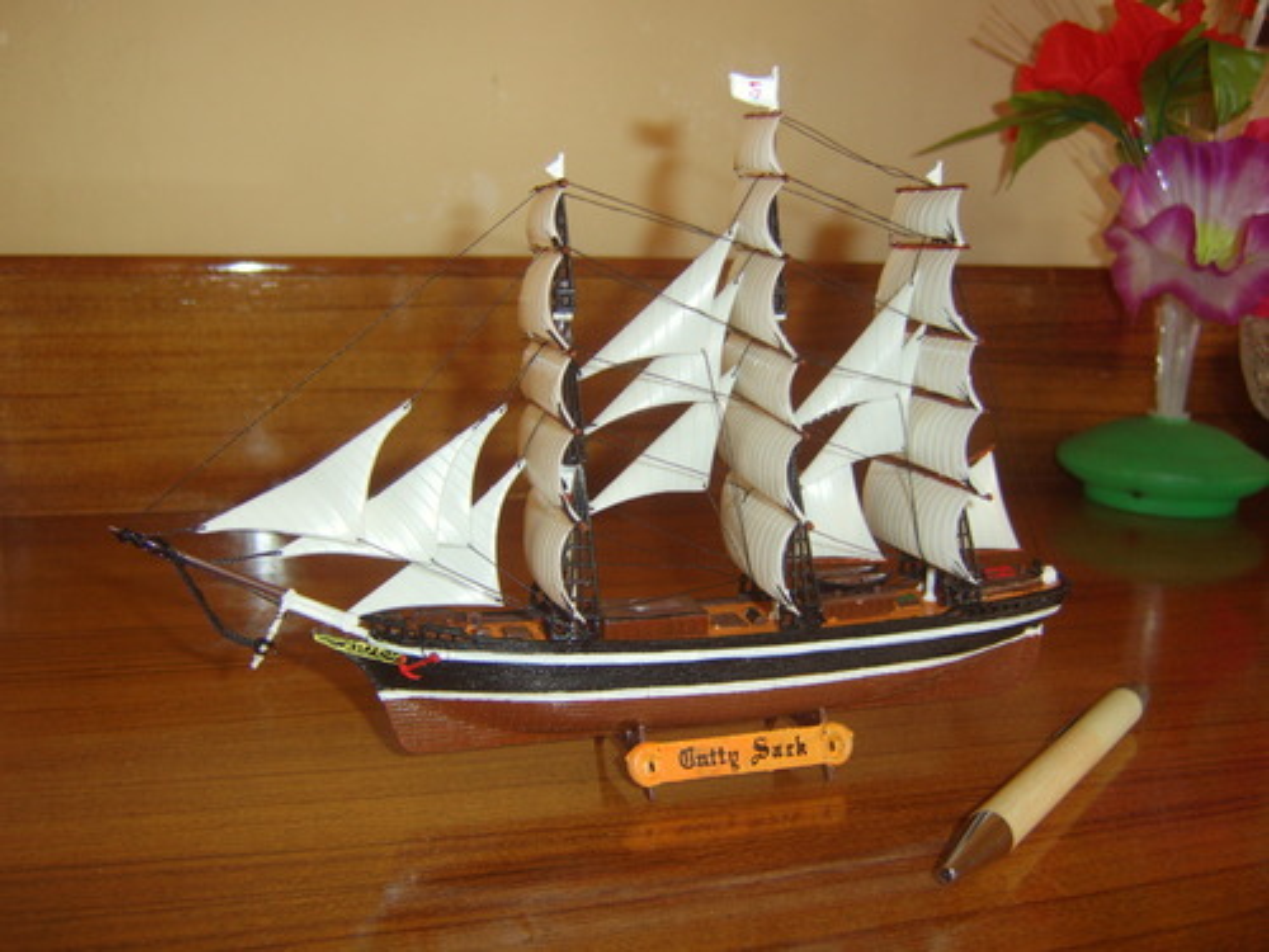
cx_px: 634
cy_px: 476
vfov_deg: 45.4
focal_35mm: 31
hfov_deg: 58.4
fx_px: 1136
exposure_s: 1/30
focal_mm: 8.13
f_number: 2.7
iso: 141
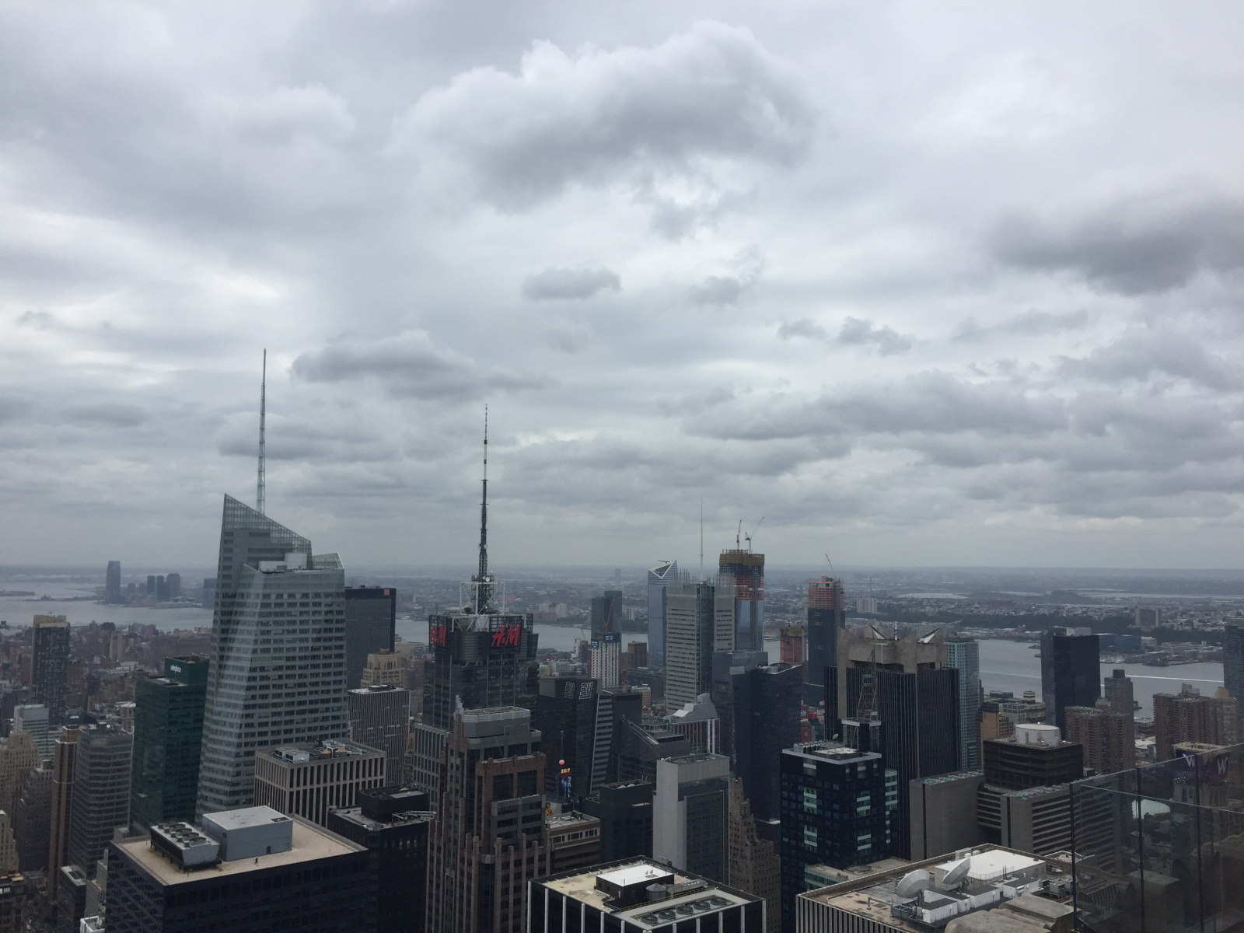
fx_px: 1042
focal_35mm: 29
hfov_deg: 61.7
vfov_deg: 48.2
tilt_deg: +5.2
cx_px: 622
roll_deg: -0.3
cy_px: 466
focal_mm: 4.15
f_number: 2.2
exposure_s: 1/3049
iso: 32
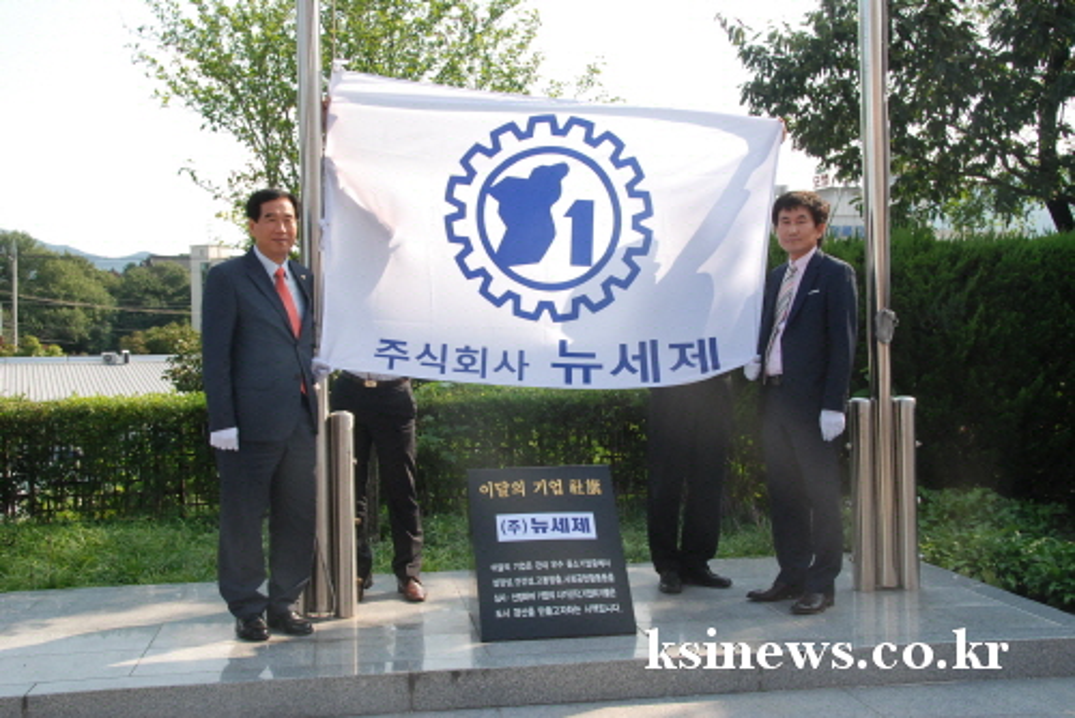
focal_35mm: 39
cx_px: 538
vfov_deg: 34.3
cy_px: 359
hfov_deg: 49.5
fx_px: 1165
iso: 800
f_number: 10
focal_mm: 26
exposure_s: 1/400
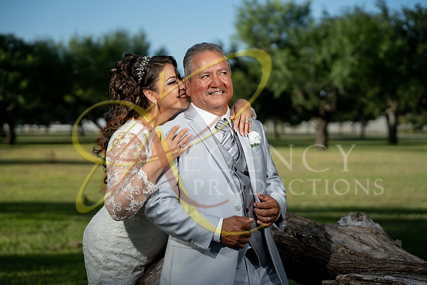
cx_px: 214
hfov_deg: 33.4
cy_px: 142
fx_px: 712
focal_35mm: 60
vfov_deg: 22.6
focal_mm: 60
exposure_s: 1/4000
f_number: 2.5
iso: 200
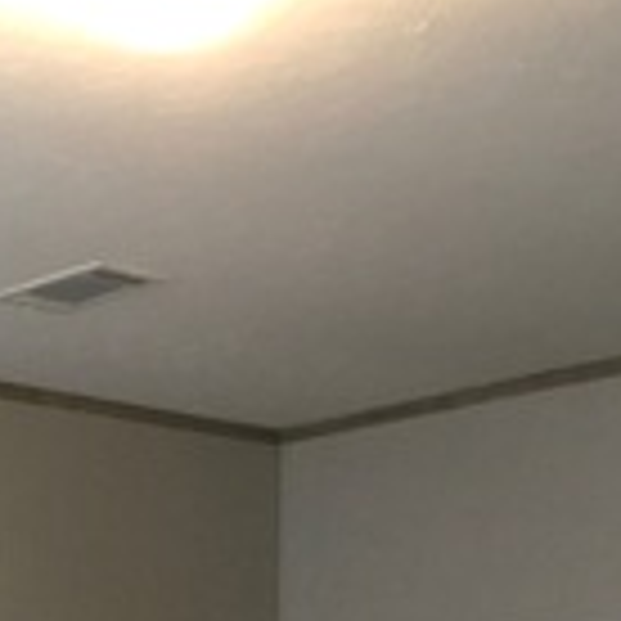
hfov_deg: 17.9
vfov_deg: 16.3
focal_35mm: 95
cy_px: 999
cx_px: 32
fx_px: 1928
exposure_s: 1/30
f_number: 2.4
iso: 125
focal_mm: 3.3
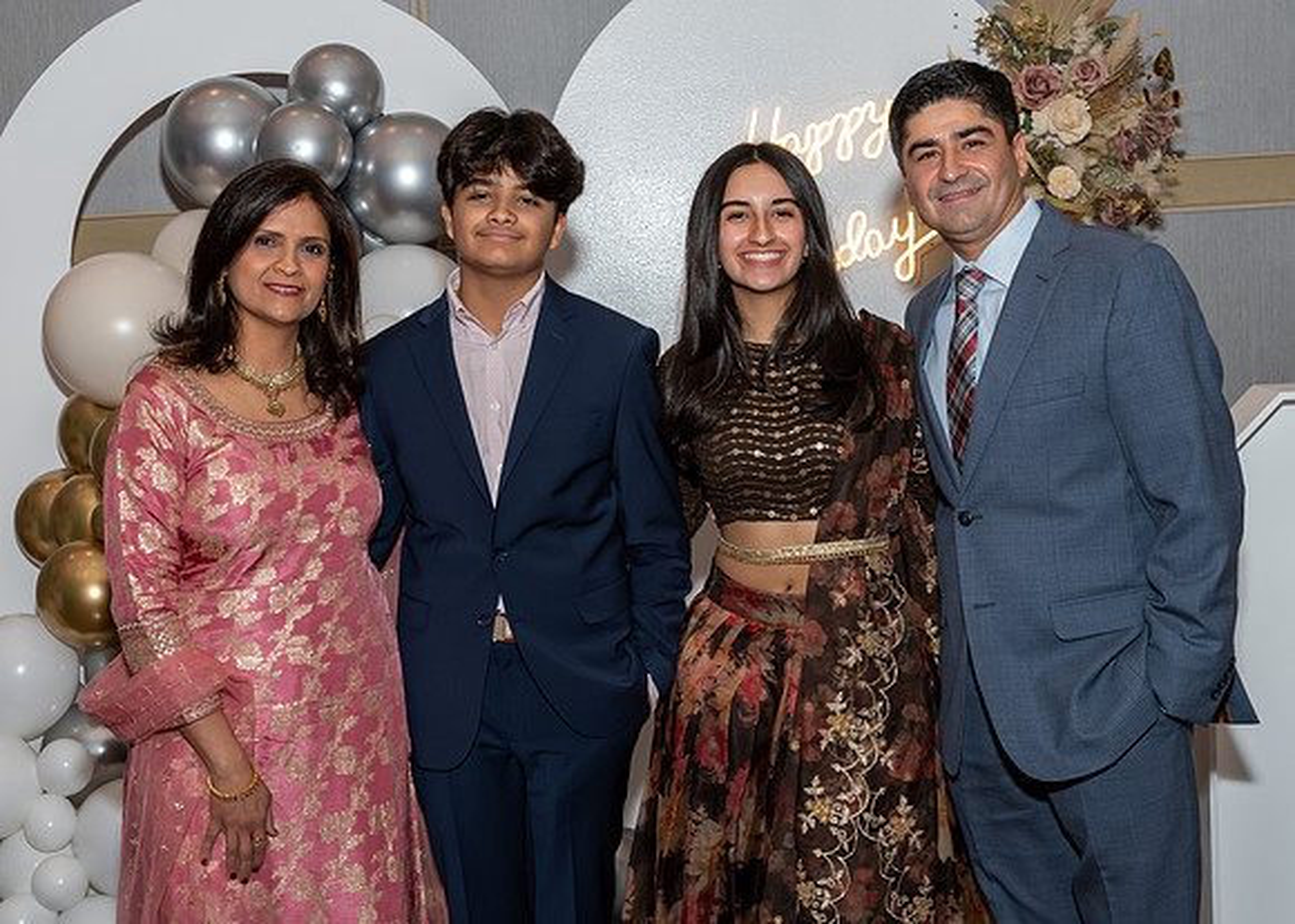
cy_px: 462
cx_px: 629
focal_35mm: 54
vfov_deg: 26.2
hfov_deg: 36.1
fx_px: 1985
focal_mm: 32
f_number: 7.1
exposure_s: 1/250
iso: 500
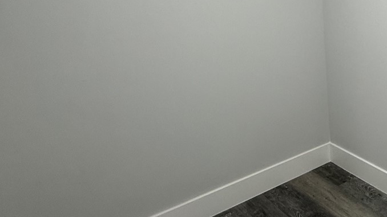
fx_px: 369
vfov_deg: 31.1
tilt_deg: -8.2
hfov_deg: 43.6
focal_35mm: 36
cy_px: 17
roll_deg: +1.0
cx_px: 420
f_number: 2.2
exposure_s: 1/120
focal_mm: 2.22
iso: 125
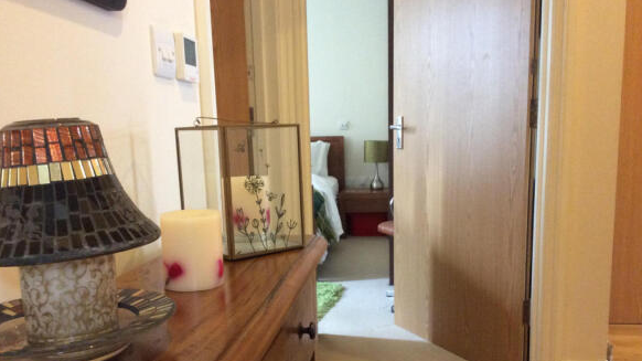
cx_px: 320
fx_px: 596
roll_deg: +3.2
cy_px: 230
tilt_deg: -10.0
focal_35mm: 35
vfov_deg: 33.5
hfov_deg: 56.6
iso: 320
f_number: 2.4
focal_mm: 3.3
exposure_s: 1/25
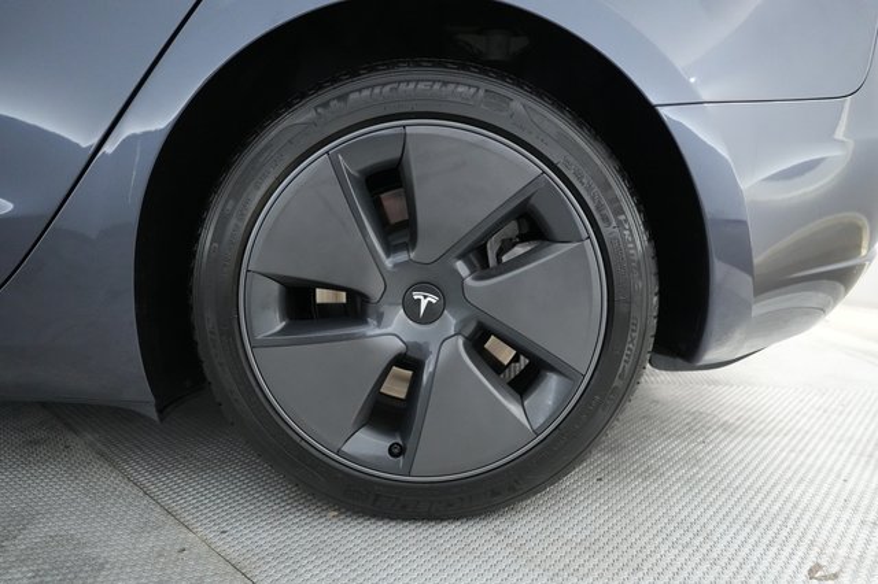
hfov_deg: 73.8
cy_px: 292
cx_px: 439
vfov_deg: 53.1
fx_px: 585
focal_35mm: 24
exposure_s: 1/160
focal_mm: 24
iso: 6400
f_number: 2.8
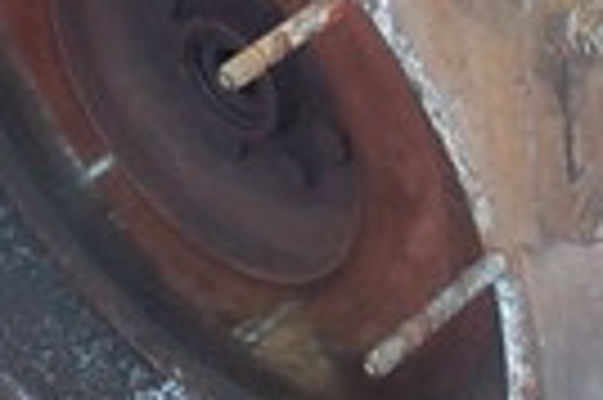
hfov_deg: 13.1
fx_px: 2493
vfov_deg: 8.7
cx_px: 900
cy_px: -373
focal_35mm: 149
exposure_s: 1/30
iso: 200
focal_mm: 4.1
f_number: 3.3
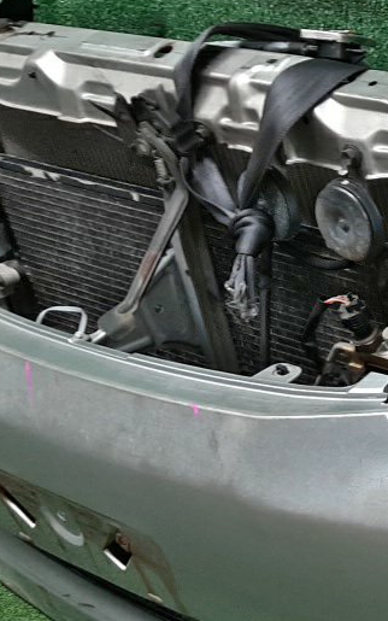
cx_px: 637
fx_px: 1302
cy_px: 482
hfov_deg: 15.2
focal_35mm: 77
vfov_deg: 26.4
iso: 65
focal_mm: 3.93
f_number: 1.7
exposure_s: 1/50
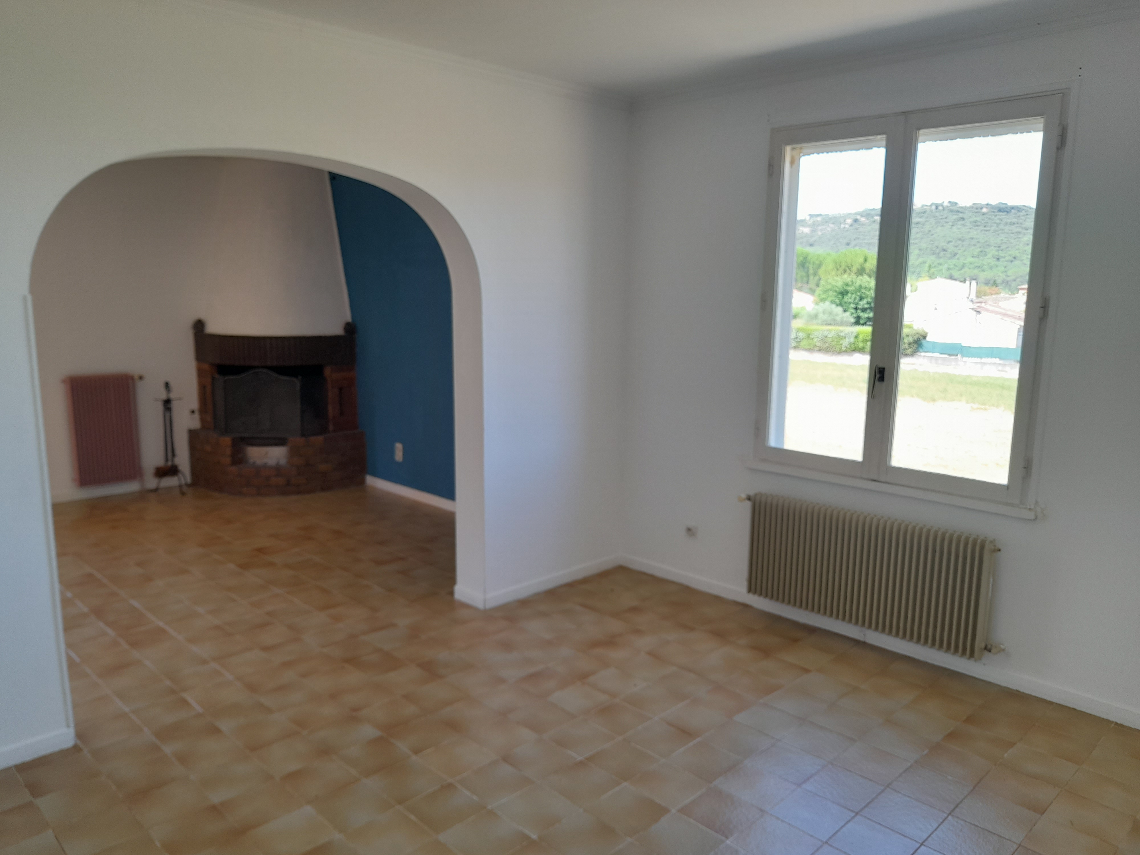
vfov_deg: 54.9
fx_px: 823
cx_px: 570
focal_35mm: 25
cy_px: 428
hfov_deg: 69.4
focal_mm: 4.6
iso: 32
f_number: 2
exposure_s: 1/50
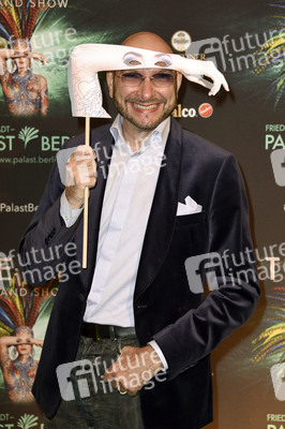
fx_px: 1071
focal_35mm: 90
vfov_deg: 22.6
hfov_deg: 15.2
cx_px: 142
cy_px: 214
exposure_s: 1/250
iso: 640
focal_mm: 90
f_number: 5.6
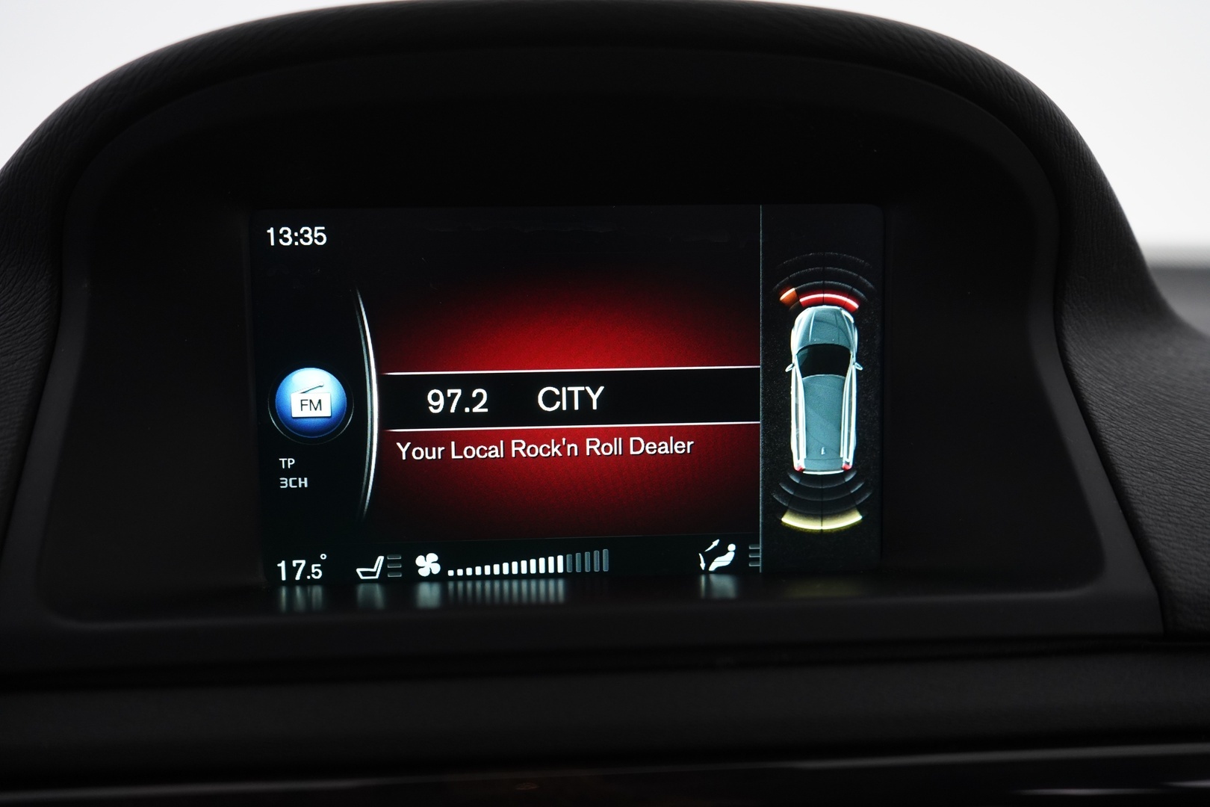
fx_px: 1109
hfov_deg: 57.2
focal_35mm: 33
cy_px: 404
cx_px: 605
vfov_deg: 40.0
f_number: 4
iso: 1600
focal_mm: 33
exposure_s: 1/40
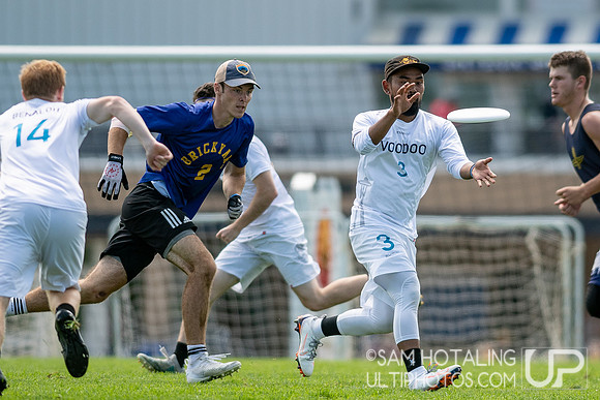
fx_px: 13244
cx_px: 426
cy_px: 195
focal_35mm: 795
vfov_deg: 1.7
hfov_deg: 2.6
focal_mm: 300
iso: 160
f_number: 2.8
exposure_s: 1/3200
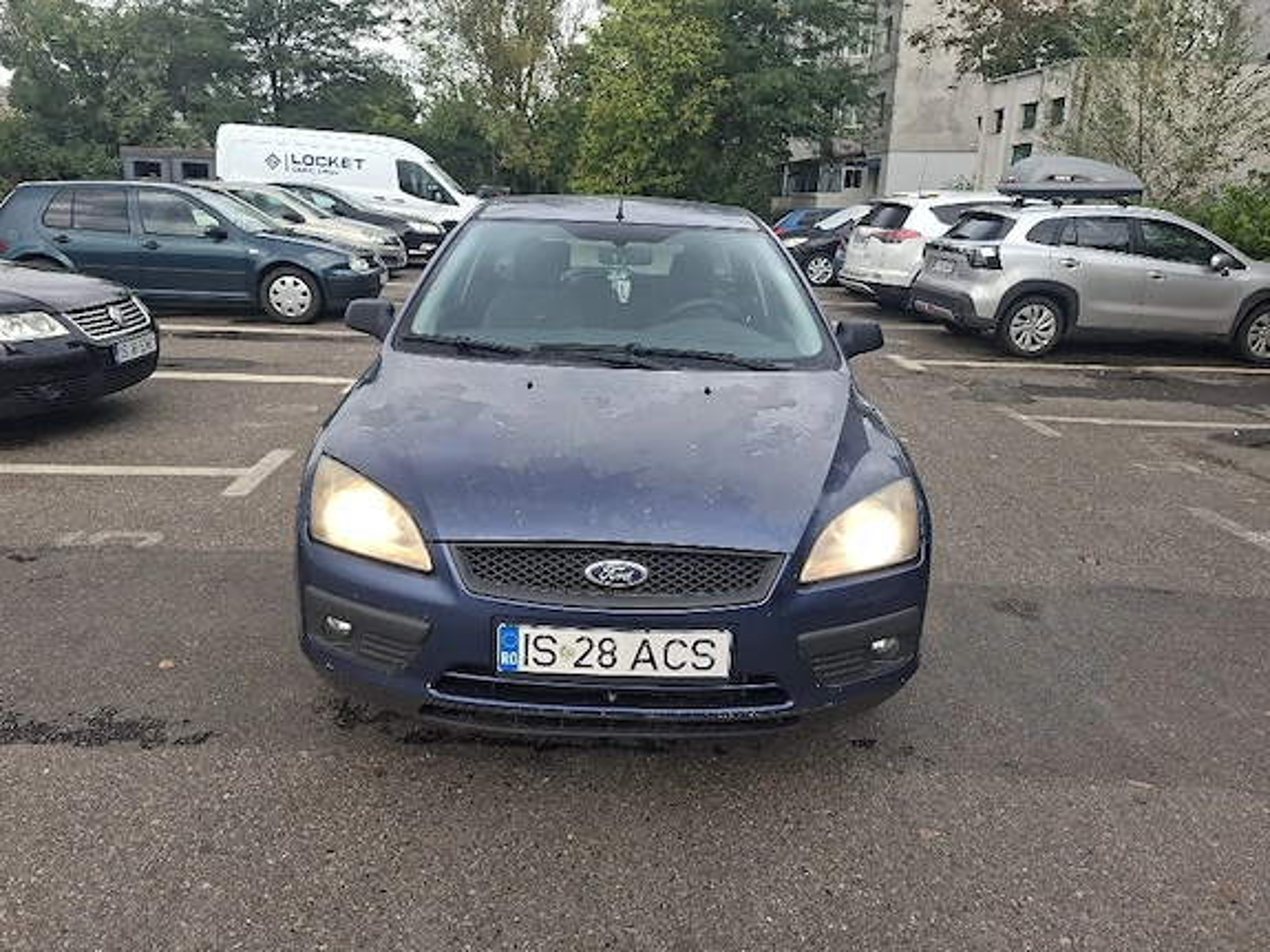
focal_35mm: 24
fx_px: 880
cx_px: 625
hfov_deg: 71.6
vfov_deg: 56.8
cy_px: 477
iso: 50
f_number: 1.8
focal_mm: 5.54
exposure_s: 1/294
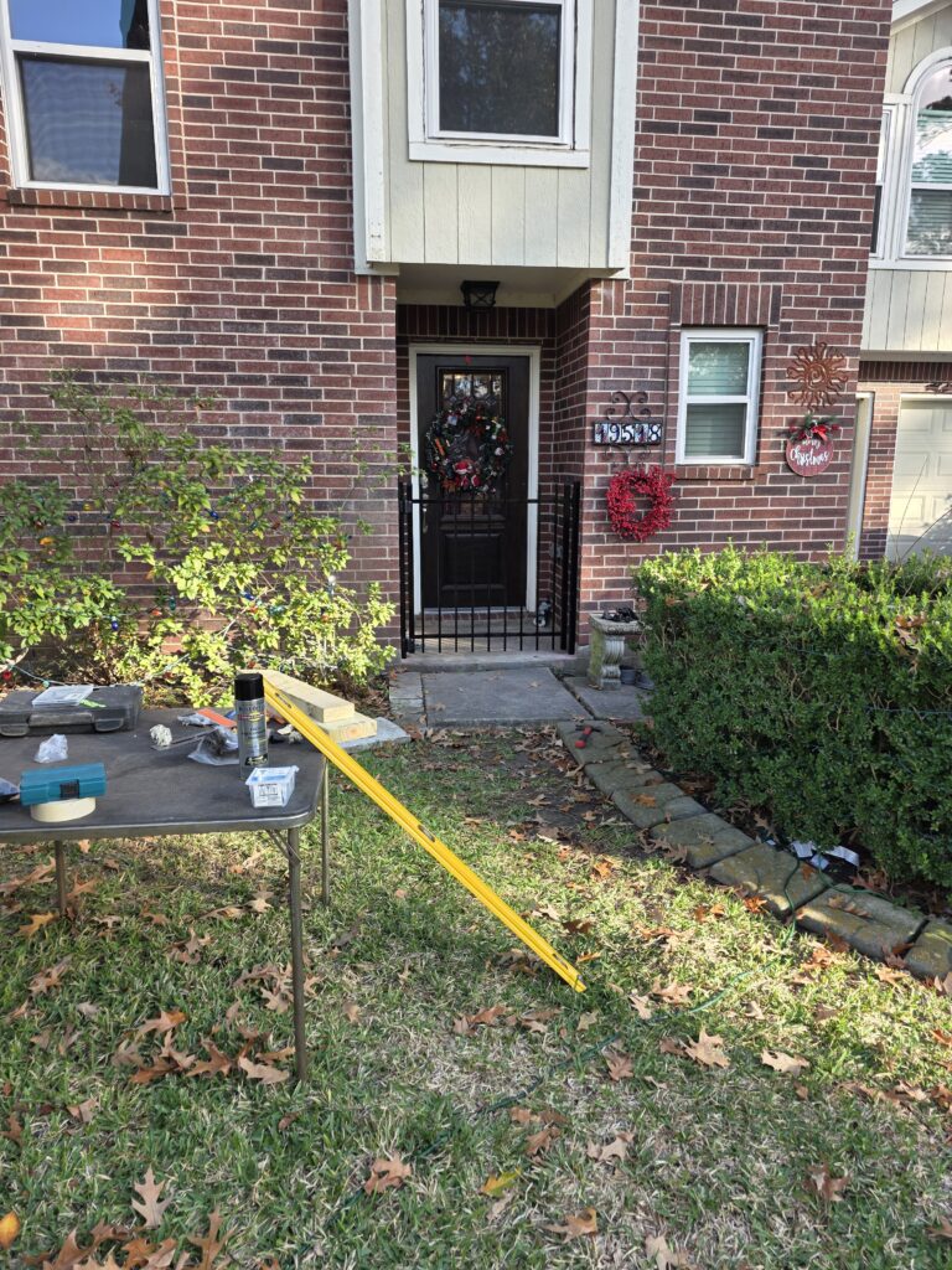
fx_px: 843
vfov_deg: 73.9
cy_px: 635
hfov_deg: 58.9
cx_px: 476
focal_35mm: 23
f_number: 1.7
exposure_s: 1/180
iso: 32
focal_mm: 6.25
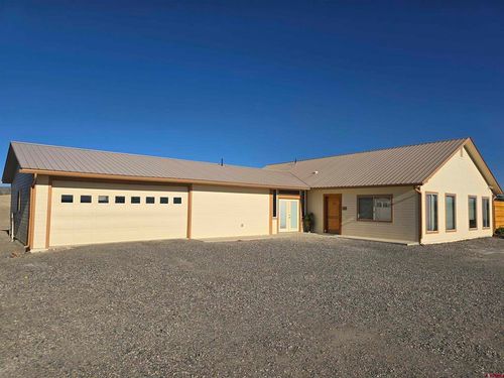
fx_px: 335
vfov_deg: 58.9
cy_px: 189
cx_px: 252
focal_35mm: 23
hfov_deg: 73.9
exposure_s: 1/1659
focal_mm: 6.3
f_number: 1.7
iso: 12
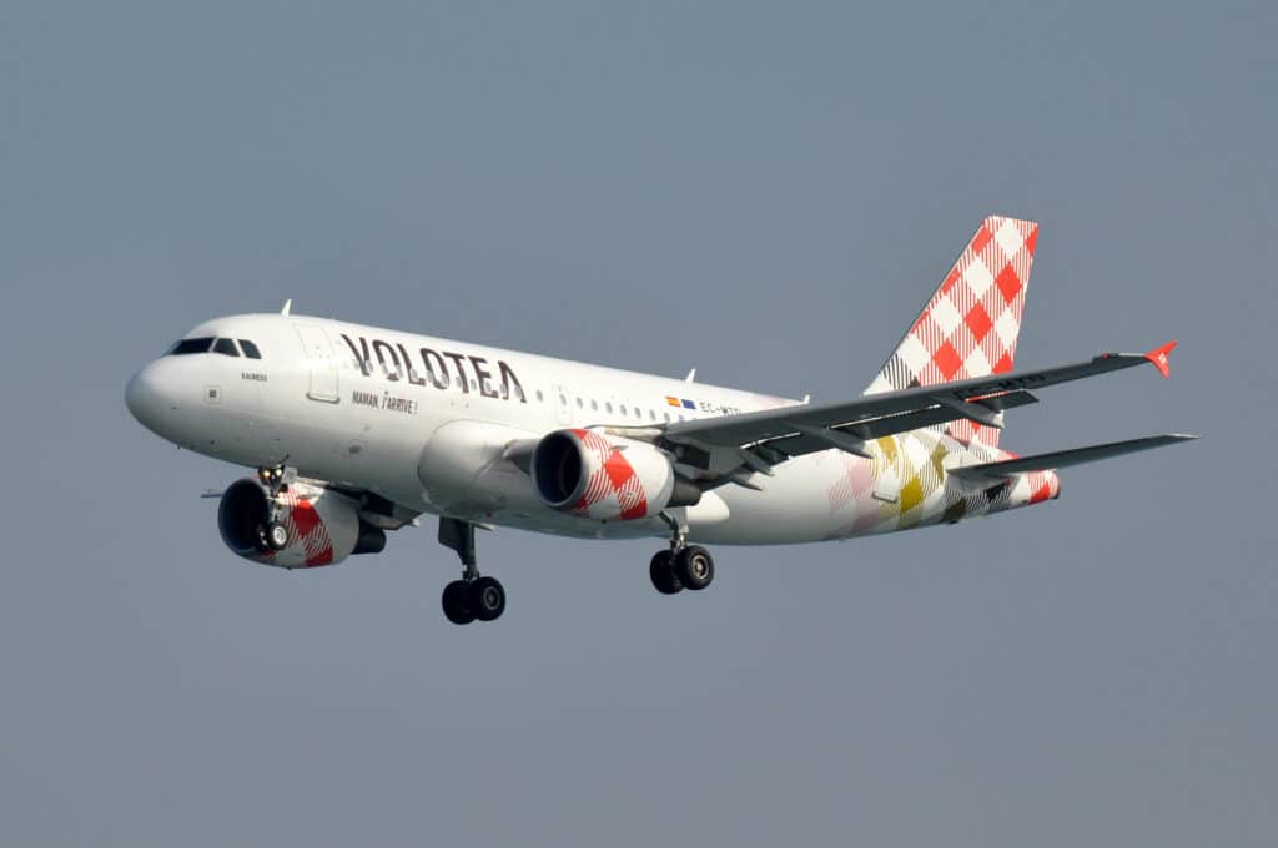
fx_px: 22336
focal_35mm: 630
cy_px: 424
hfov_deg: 3.3
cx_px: 639
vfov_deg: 2.2
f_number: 5.6
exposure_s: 1/2000
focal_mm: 420
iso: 200
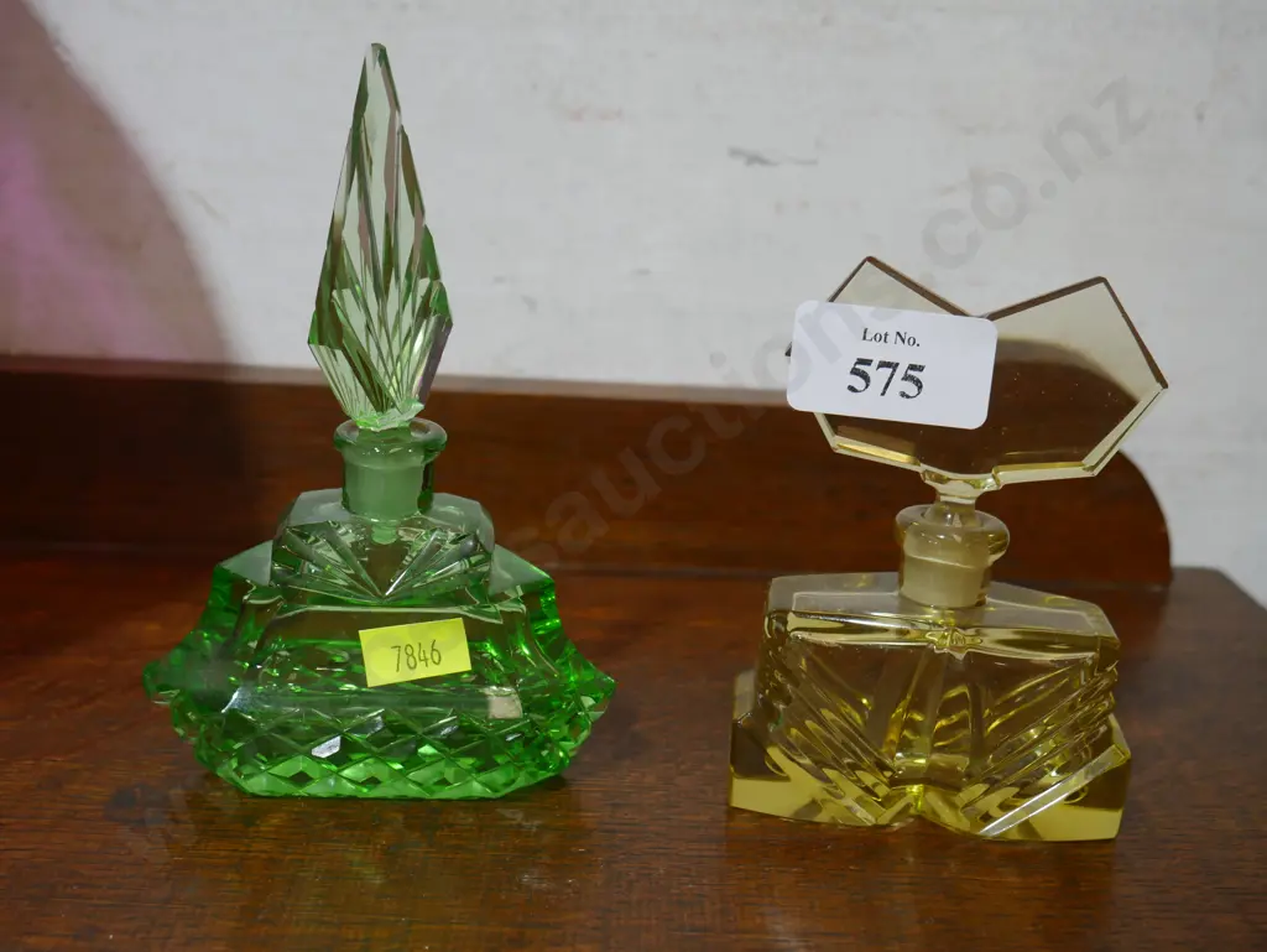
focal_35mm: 44
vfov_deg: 32.9
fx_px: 1611
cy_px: 476
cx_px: 634
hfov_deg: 42.9
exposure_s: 1/60
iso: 640
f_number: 4.7
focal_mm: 22
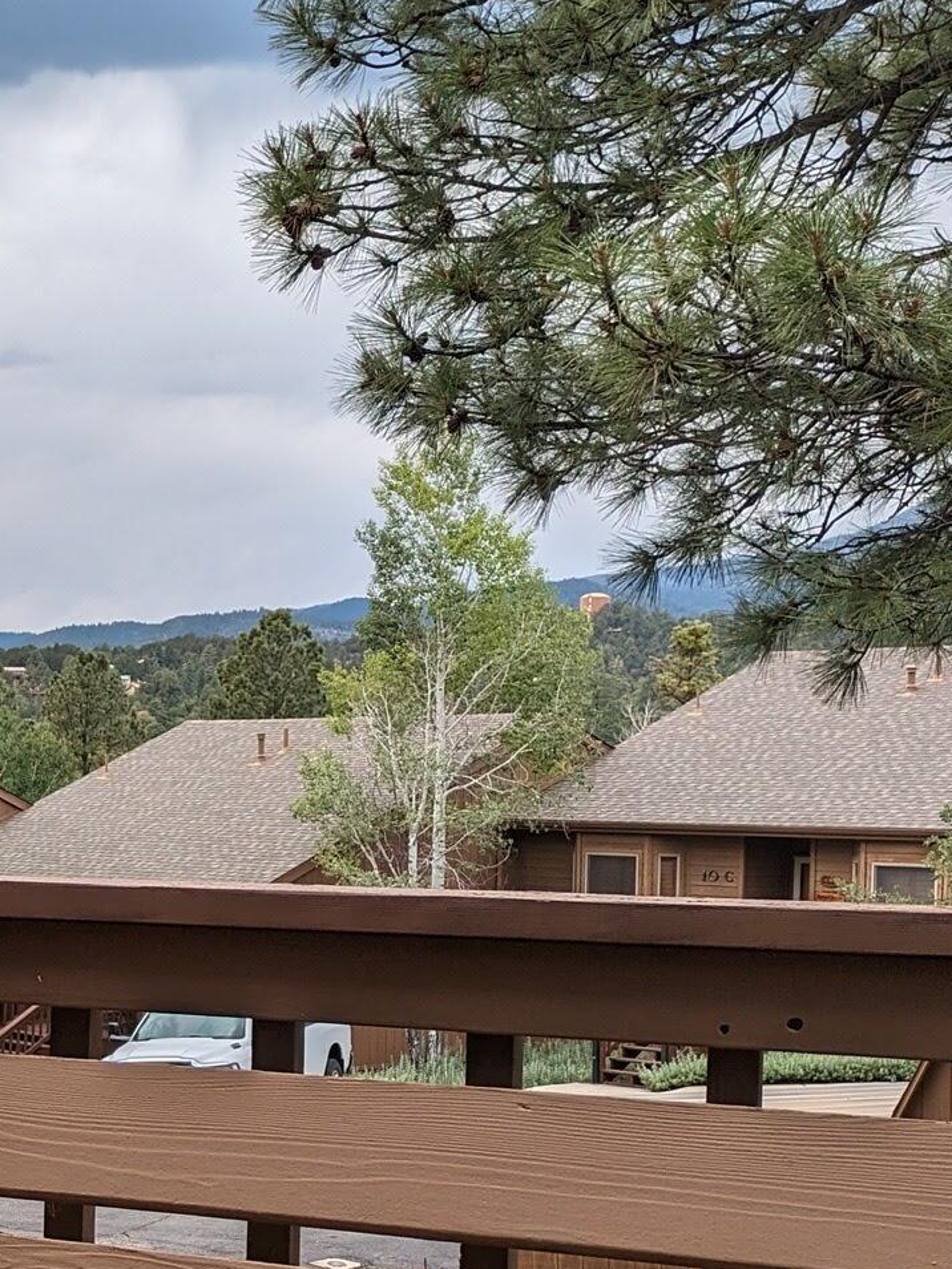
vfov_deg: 28.6
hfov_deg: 19.9
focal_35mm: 67
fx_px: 2457
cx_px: -339
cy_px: 924
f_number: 1.89
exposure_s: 1/2222
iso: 41
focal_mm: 5.43
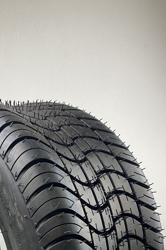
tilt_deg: -17.3
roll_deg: -4.9
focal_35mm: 54
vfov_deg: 34.1
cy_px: 241
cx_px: 44
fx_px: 374
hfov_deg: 24.8
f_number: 1.8
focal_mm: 4.25
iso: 64
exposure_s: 1/100
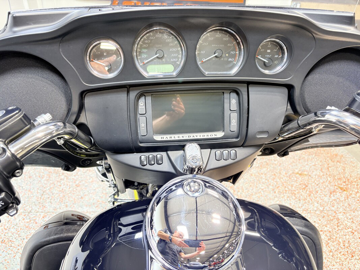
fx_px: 270
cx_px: 180
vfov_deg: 53.1
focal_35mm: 26
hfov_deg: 67.3
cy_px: 135
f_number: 1.6
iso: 80
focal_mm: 5.96
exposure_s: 1/60
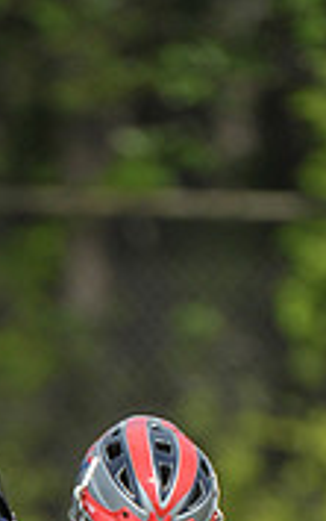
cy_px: 709
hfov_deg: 1.0
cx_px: 50
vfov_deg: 1.6
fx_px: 18903
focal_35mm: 1333
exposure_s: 1/5000
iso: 640
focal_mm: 400
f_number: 4
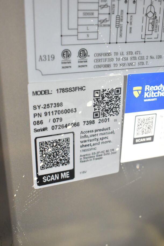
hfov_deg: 28.1
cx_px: 82
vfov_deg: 41.1
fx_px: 328
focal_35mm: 48
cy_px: 123
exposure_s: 1/50
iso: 6400
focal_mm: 32
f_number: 4.5
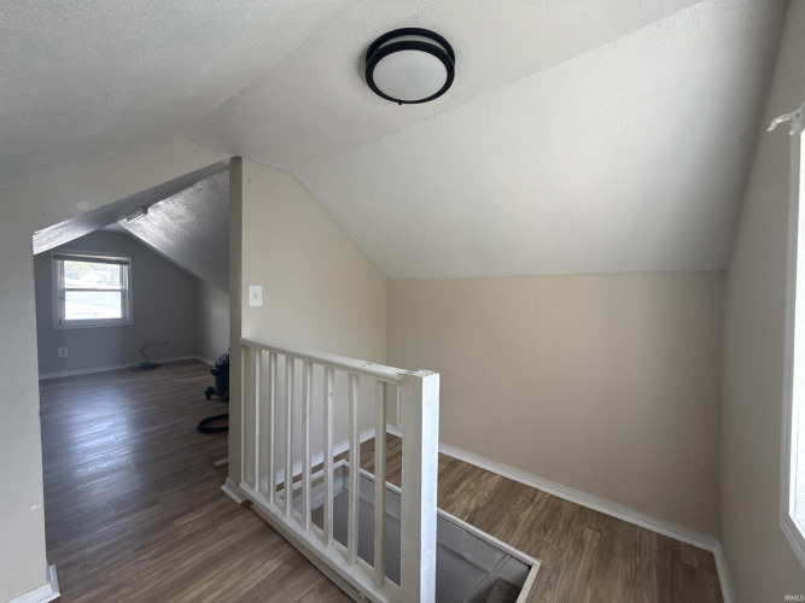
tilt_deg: -2.0
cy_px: 302
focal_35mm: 14
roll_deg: -0.7
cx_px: 402
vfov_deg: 85.7
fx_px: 326
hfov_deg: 102.1
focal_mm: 2.22
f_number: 2.2
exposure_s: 1/99
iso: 80
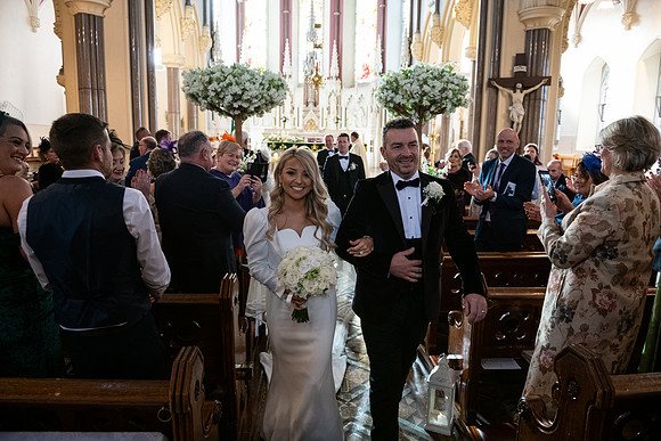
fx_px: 441
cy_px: 220
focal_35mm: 24
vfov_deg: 53.2
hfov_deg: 73.7
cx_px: 330
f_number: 3.5
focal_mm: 24
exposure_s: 1/160
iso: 1600
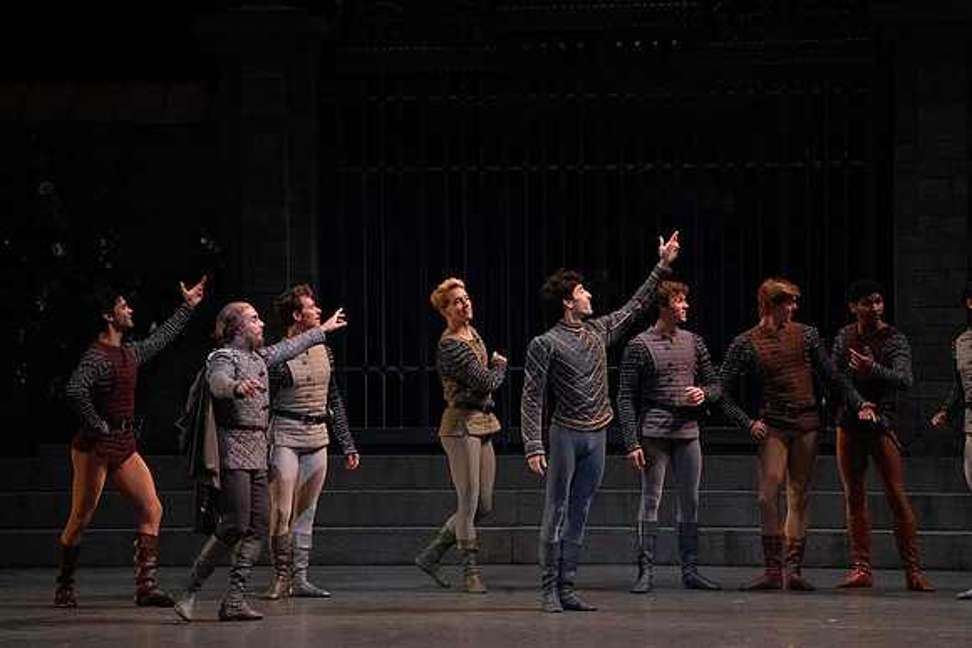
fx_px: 4888
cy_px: 324
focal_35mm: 181
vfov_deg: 7.6
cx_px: 486
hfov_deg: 11.4
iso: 16000
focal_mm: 181
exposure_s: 1/400
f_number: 13
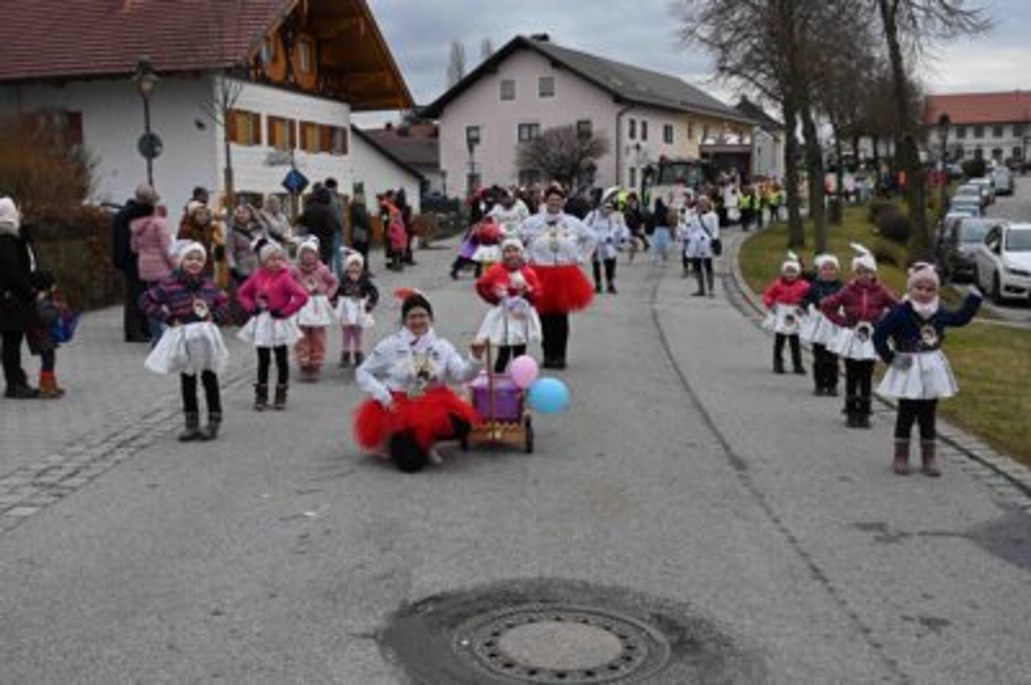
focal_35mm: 37
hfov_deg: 51.9
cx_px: 516
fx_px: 1059
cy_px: 342
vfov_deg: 35.9
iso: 2500
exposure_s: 1/800
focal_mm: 37
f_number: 14
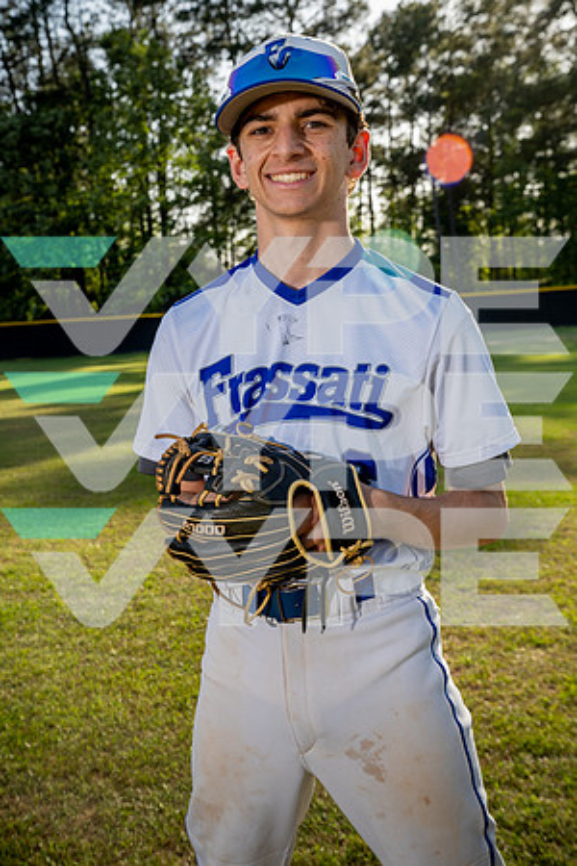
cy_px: 433
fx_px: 1130
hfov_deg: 28.6
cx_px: 288
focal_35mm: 47
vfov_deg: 41.9
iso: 200
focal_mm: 47
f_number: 8
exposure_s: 1/250
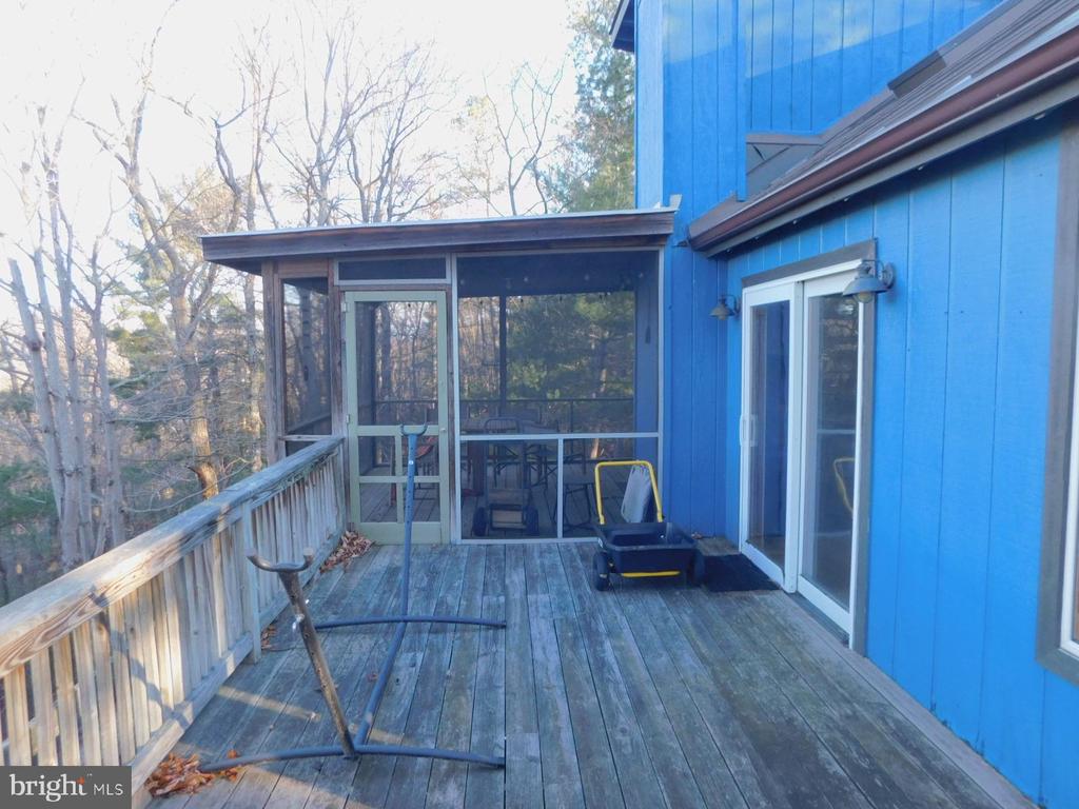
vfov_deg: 58.9
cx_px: 540
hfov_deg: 73.9
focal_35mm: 23
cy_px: 404
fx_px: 717
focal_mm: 4
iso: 125
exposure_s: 1/100
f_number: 3
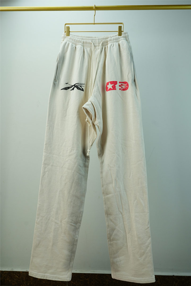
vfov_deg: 57.2
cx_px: 96
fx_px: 263
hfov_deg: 40.0
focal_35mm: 33
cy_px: 143
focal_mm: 33
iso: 640
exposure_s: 1/250
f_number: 5.6
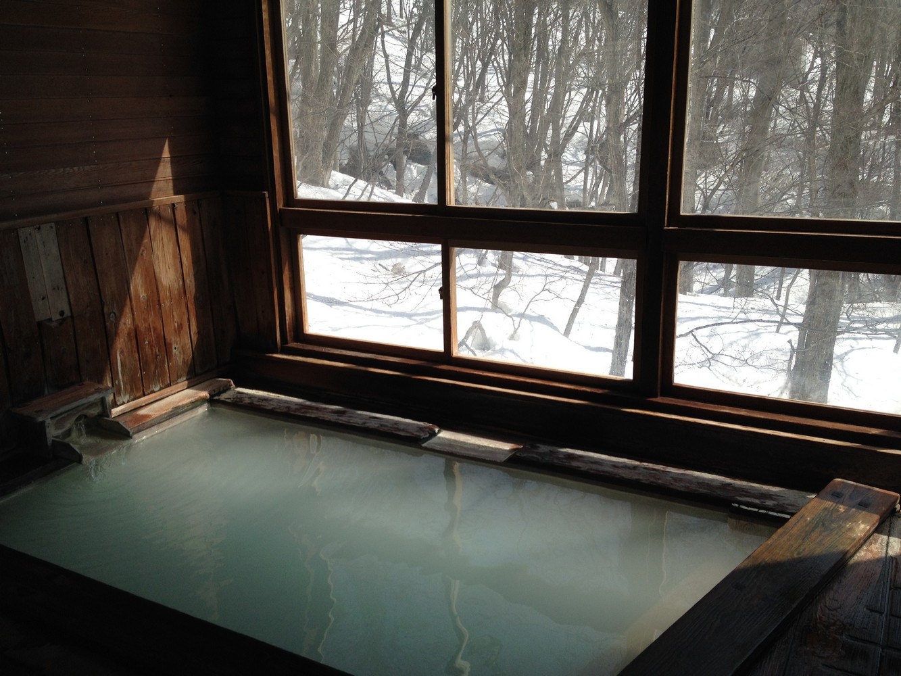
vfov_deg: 40.7
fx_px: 911
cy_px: 338
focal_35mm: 35
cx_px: 450
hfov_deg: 52.6
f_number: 2.4
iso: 50
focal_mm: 4.28
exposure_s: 1/1200
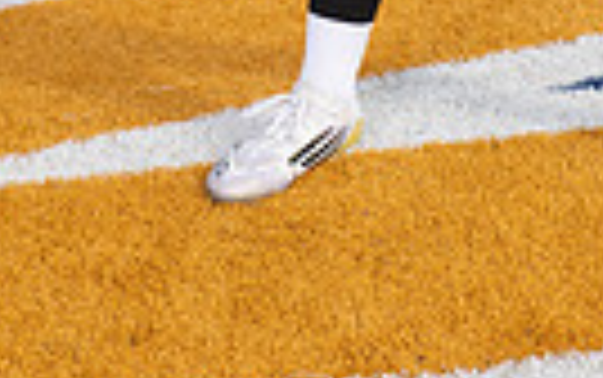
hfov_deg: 12.7
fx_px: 2697
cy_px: -603
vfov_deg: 7.4
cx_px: 513
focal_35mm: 164
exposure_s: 1/400
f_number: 7.1
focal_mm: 48
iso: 100
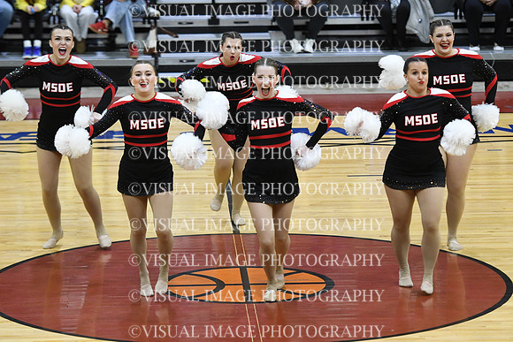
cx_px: 256
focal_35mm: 183
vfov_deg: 7.5
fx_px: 2608
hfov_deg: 11.2
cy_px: 171
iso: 3200
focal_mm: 122
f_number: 2.8
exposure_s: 1/400
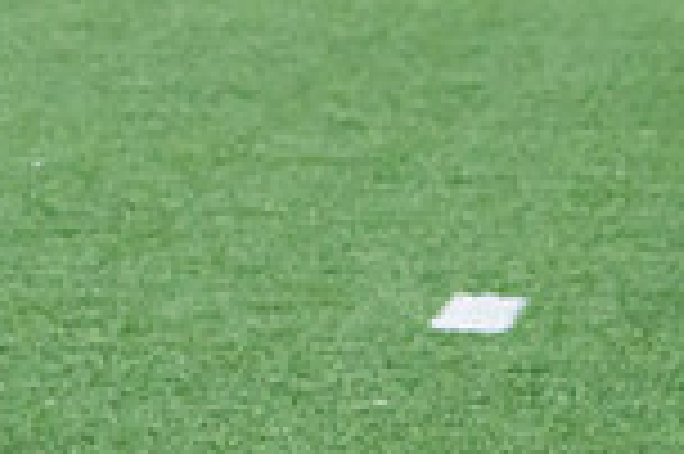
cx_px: -270
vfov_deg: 2.5
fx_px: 10515
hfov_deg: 3.7
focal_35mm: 554
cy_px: -263
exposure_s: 1/400
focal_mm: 145
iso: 8000
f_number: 9
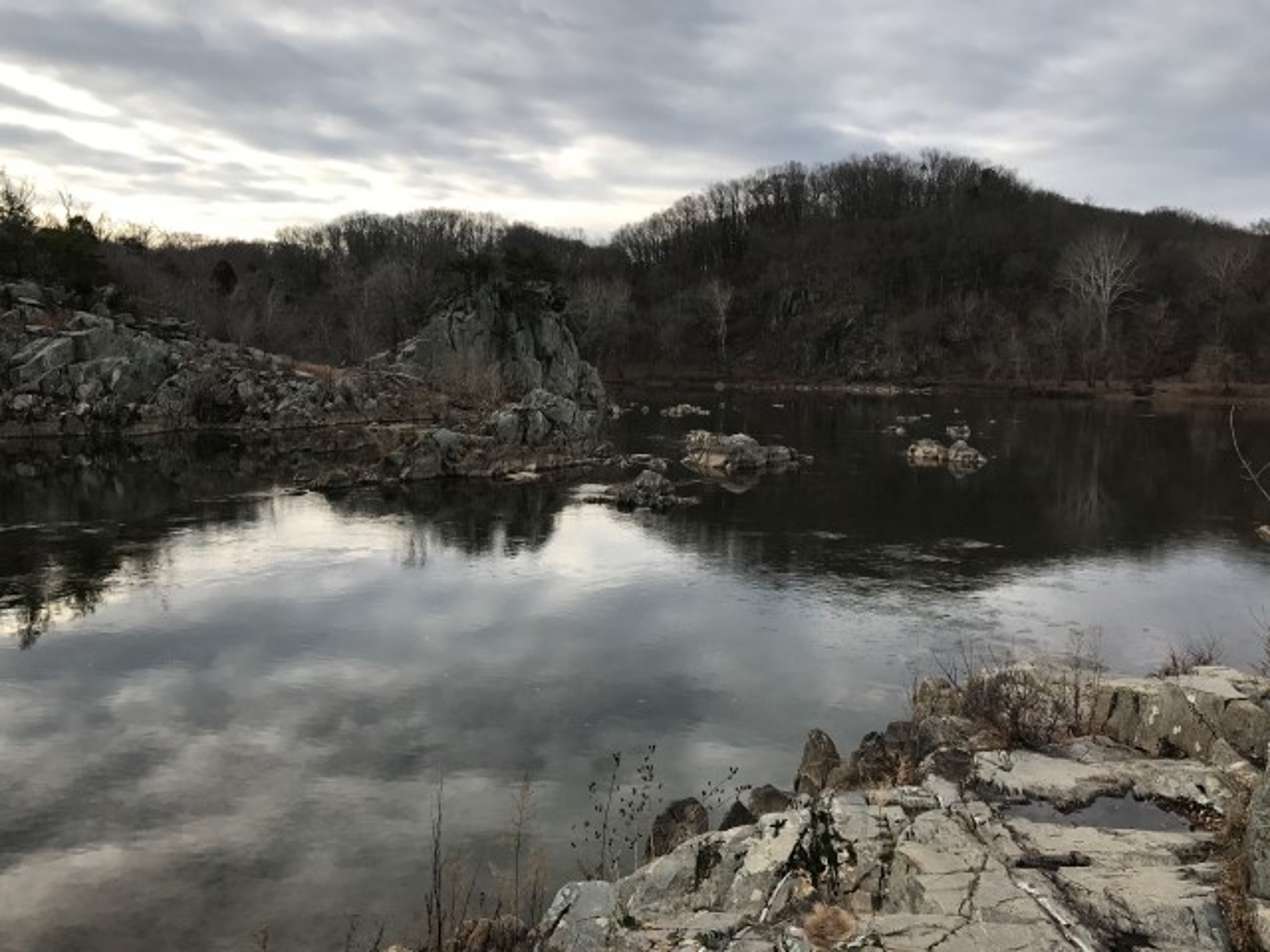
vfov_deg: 49.7
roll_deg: -0.8
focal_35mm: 28
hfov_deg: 63.4
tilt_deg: -4.5
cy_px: 476
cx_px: 635
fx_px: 1027
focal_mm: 3.99
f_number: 1.8
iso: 20
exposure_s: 1/833
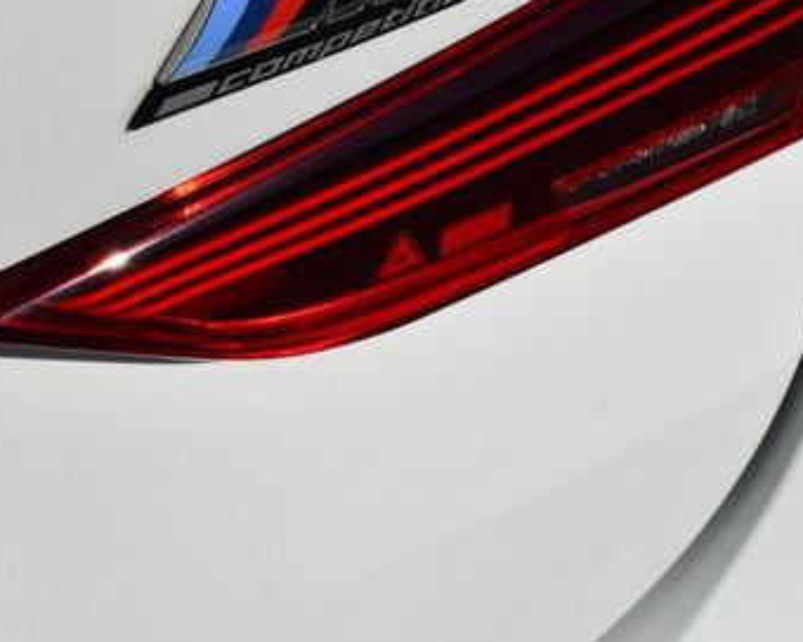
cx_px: 361
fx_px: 2020
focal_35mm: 85
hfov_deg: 22.5
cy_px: 142
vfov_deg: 17.9
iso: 100
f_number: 10
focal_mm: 24
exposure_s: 1/400
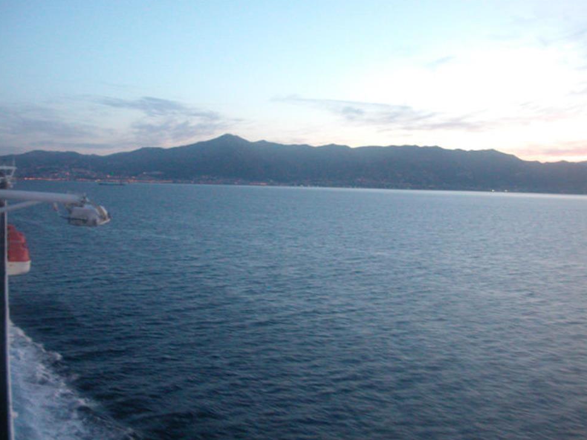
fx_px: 662
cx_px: 287
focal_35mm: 39
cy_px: 228
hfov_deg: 47.8
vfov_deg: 36.8
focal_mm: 5.6
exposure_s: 1/16
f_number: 2.7
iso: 400
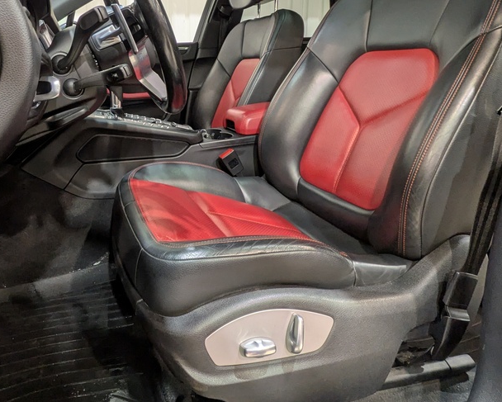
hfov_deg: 70.2
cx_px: 162
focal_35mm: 23
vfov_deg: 58.8
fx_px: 342
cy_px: 118
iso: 85
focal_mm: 1.83
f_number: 2.2
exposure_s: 1/30
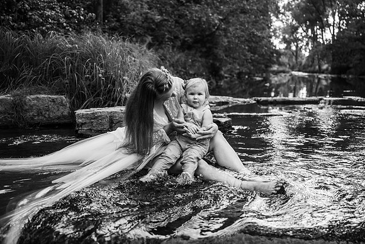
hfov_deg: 51.9
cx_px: 182
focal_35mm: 37
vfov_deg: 36.0
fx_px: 375
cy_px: 122
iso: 500
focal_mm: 37
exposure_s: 1/1600
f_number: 2.8
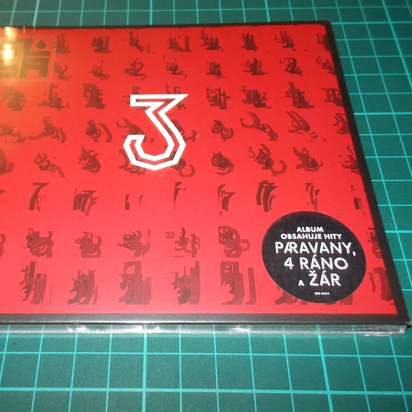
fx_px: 498
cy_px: 204
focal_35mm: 37
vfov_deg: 44.9
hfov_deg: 44.5
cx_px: 152
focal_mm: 4.1
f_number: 3.3
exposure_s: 1/30
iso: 200
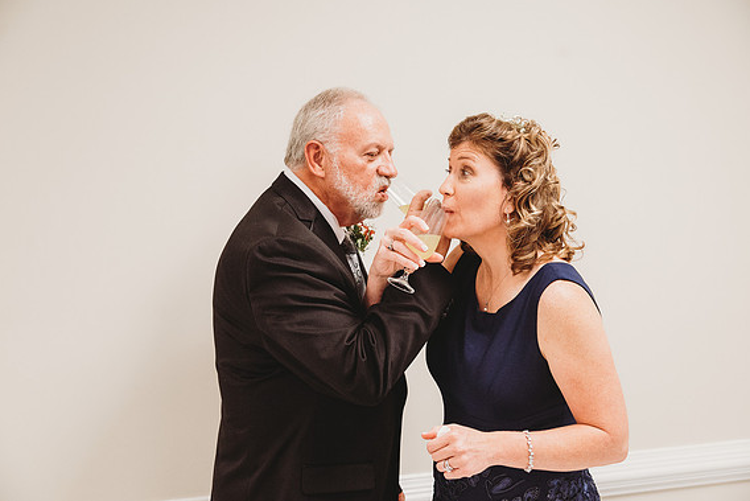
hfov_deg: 40.3
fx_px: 1021
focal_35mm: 49
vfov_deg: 27.5
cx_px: 380
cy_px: 248
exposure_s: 1/200
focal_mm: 48
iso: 4000
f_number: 4
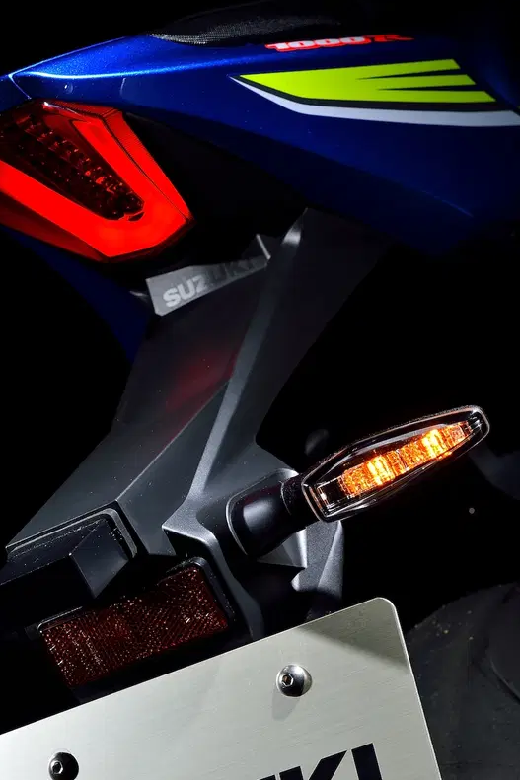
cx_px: 339
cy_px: 389
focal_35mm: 94
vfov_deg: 21.7
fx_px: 2037
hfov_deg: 14.5
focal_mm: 62
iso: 50
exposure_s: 1/60
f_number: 11
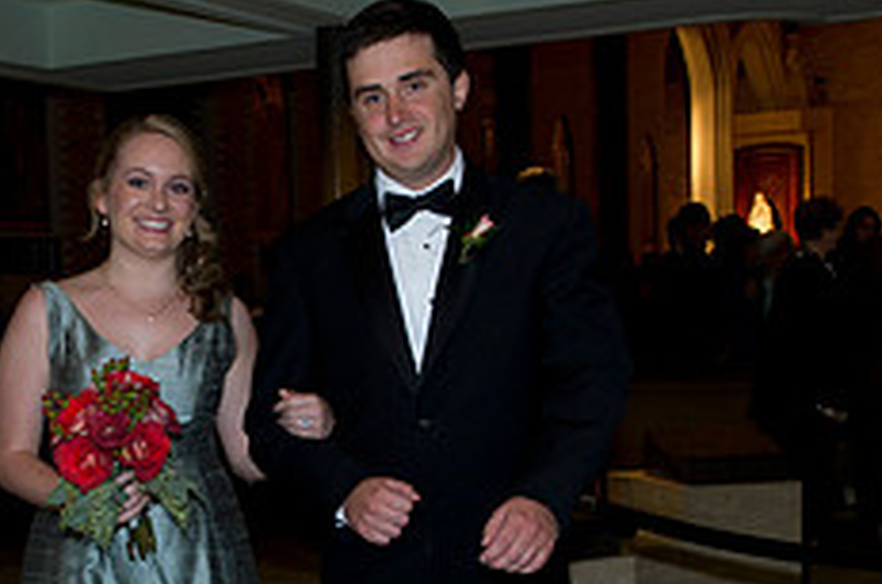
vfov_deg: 17.2
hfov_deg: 25.7
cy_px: 485
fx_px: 1907
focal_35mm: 78
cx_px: 214
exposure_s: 1/80
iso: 1600
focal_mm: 31
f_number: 5
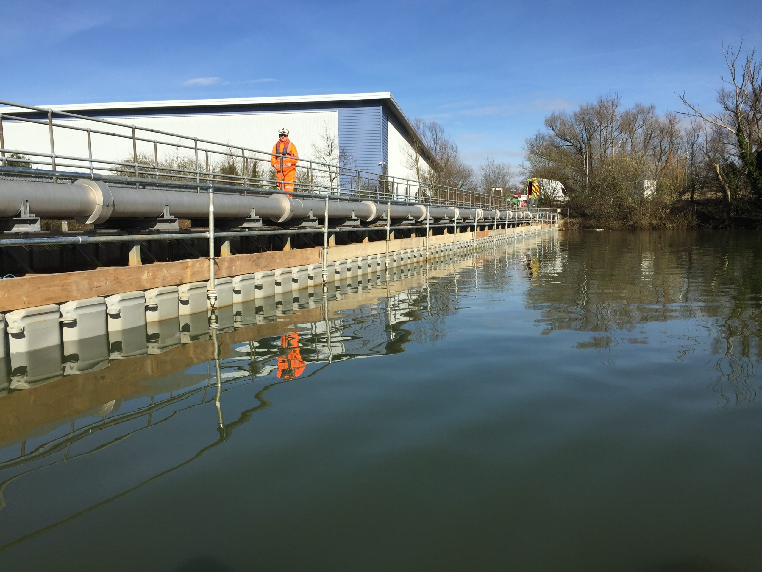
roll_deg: +1.7
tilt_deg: -6.5
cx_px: 381
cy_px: 286
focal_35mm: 29
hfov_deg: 61.7
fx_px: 638
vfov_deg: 48.2
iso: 32
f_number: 2.2
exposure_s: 1/2083
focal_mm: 4.15
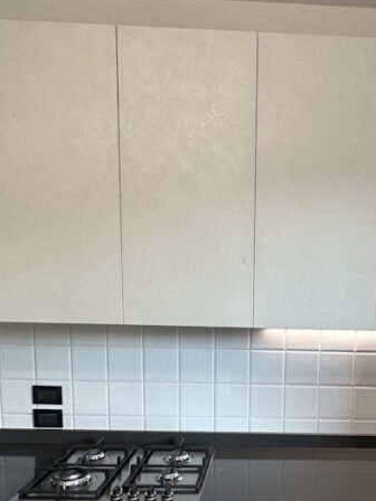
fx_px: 463
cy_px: 370
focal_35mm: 32
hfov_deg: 41.8
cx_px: 312
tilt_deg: -8.8
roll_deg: -2.0
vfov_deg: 54.4
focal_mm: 2.22
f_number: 2.2
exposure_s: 1/100
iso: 125
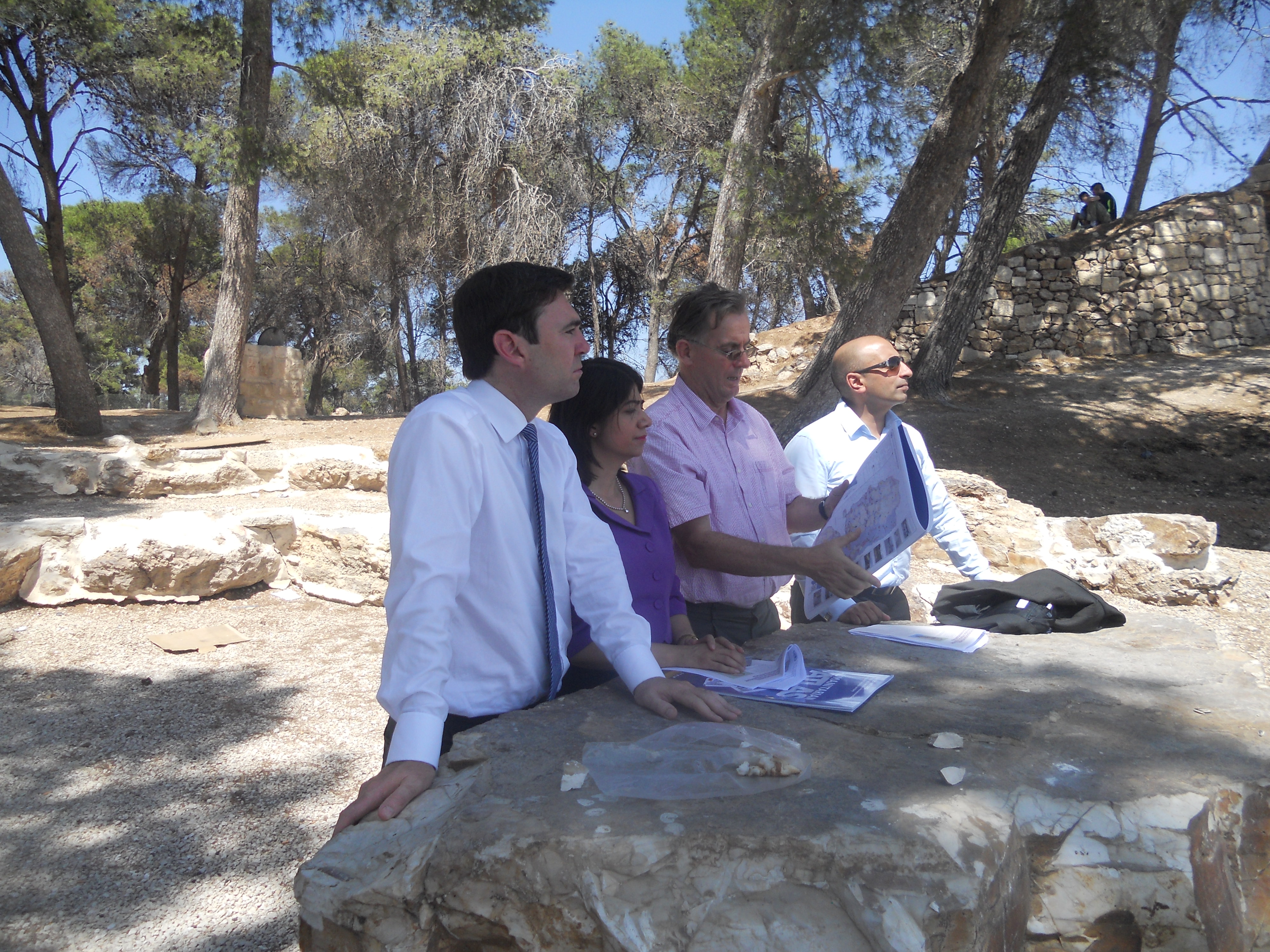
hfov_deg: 65.3
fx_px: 991
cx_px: 635
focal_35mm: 27
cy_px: 476
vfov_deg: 51.4
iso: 80
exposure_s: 1/640
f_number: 3.2
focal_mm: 4.9
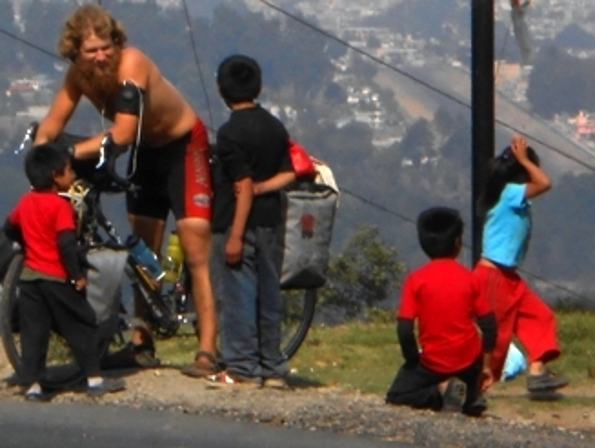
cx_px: 102
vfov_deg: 3.0
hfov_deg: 4.1
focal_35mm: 488
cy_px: -111
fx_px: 8397
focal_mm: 27.6
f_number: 6.5
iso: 80
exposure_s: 1/800
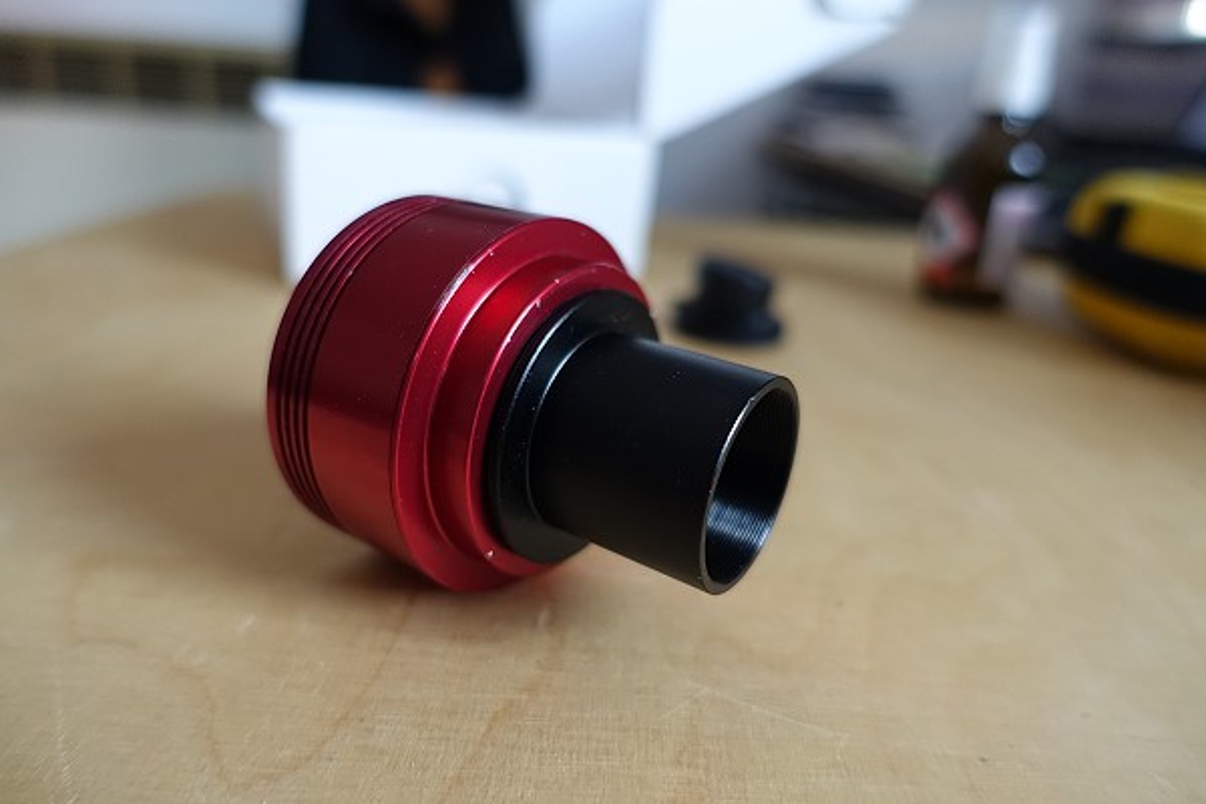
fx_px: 804
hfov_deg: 73.7
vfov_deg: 53.1
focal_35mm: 24
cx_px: 603
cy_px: 402
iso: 500
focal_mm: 8.8
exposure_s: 1/30
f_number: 1.8
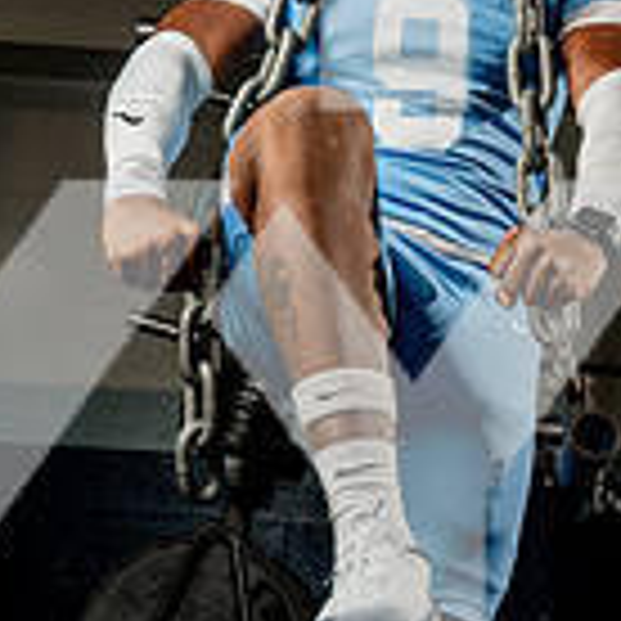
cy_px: 421
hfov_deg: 14.6
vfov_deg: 14.7
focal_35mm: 118
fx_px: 2395
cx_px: 598
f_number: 7.1
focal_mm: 33
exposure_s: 1/200
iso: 640
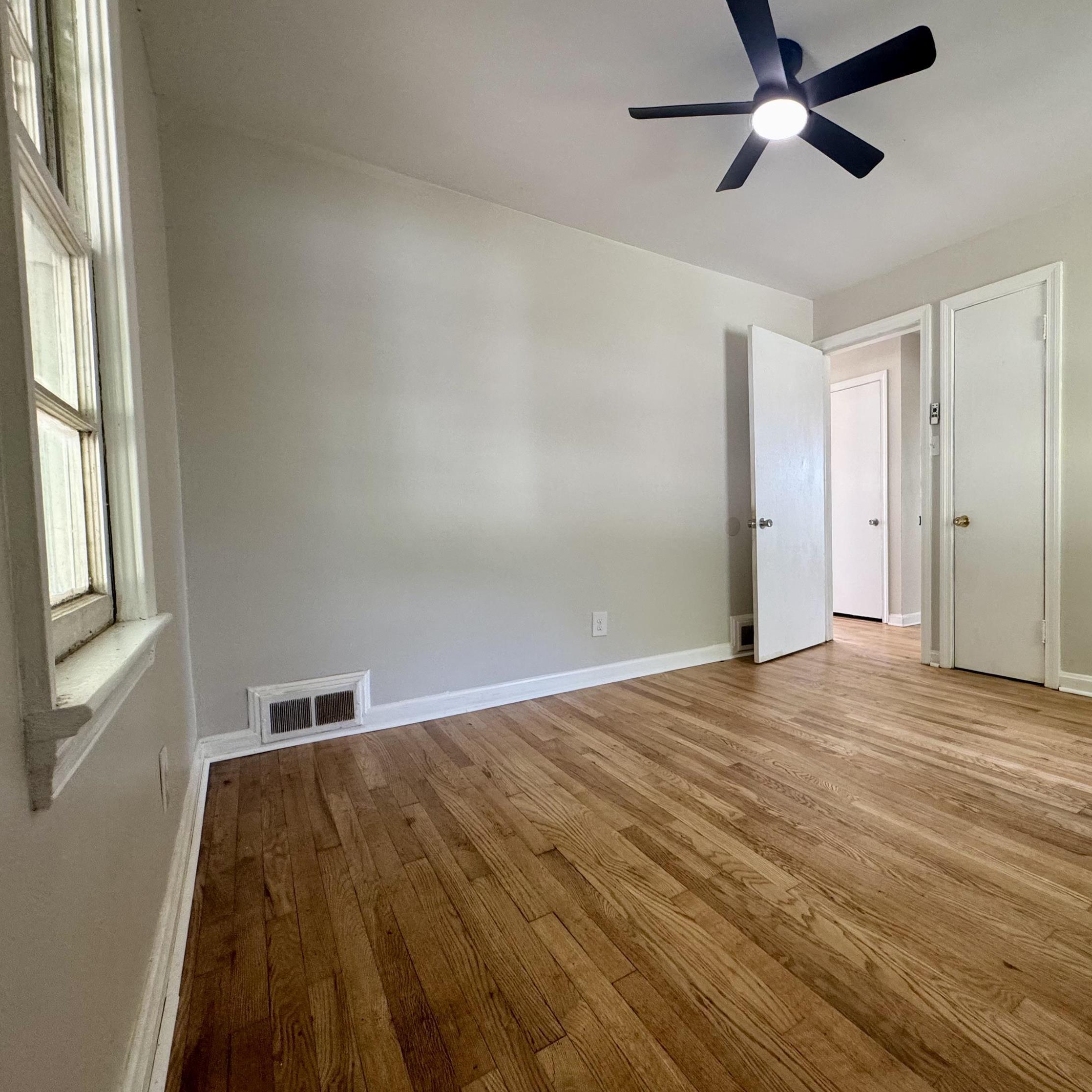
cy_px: 554
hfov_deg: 81.6
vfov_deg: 84.0
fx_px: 607
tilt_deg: -3.4
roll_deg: +0.8
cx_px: 713
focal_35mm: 17
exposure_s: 1/99
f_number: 2.2
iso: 200
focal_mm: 2.22
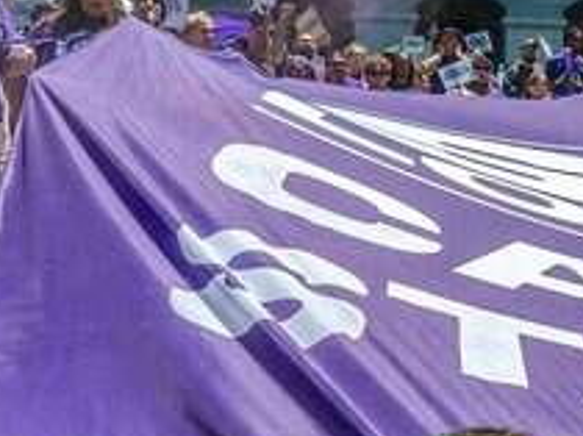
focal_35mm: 77
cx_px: 755
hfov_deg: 22.7
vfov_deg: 19.0
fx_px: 1295
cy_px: 122
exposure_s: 1/400
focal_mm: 14
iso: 400
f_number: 18
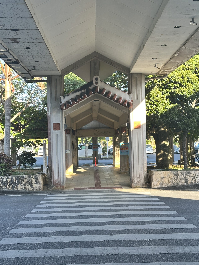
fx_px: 368
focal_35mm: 48
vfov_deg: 39.7
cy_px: 132
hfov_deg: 30.3
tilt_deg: +1.5
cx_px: 100
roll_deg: +0.6
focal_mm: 6.86
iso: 50
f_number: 1.78
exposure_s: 1/246
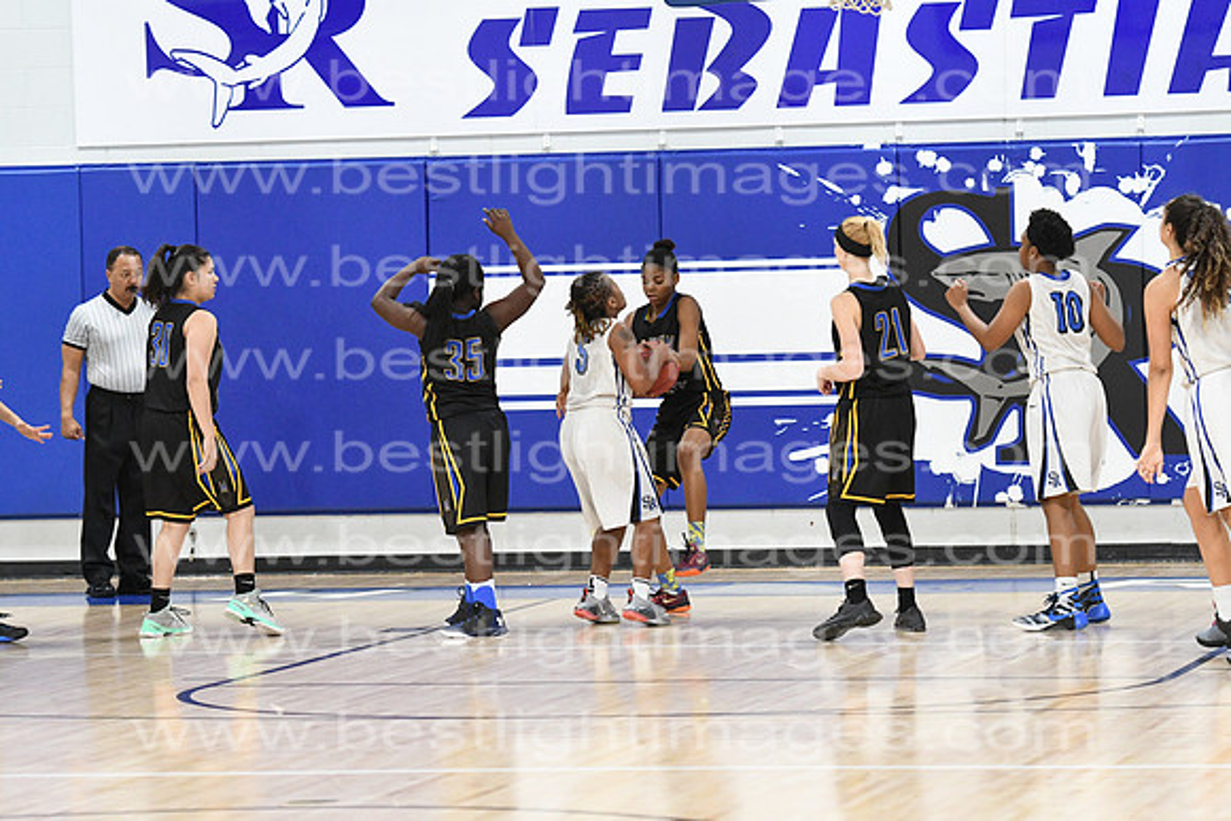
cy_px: 410
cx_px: 616
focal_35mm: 174
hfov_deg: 11.8
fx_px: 5951
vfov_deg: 7.9
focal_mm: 116
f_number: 3.2
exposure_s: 1/640
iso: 5000
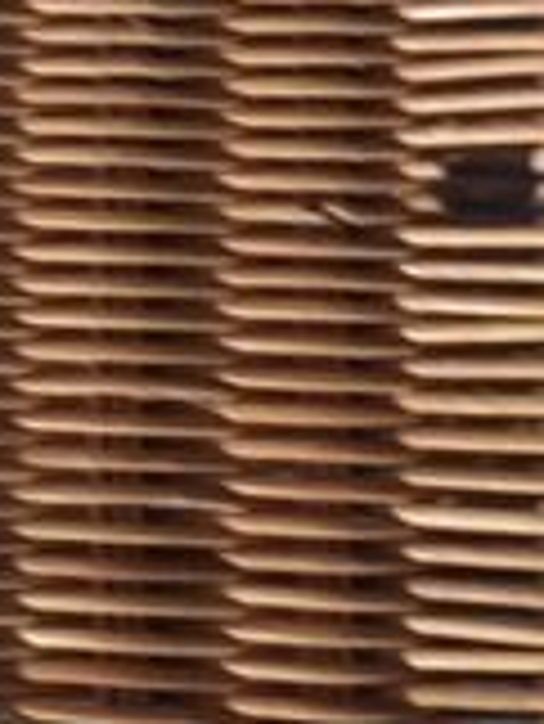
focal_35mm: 115
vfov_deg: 16.6
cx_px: 40
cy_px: -85
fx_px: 2406
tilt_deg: -78.4
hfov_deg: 12.8
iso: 500
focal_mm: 4.15
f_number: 2.2
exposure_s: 1/17
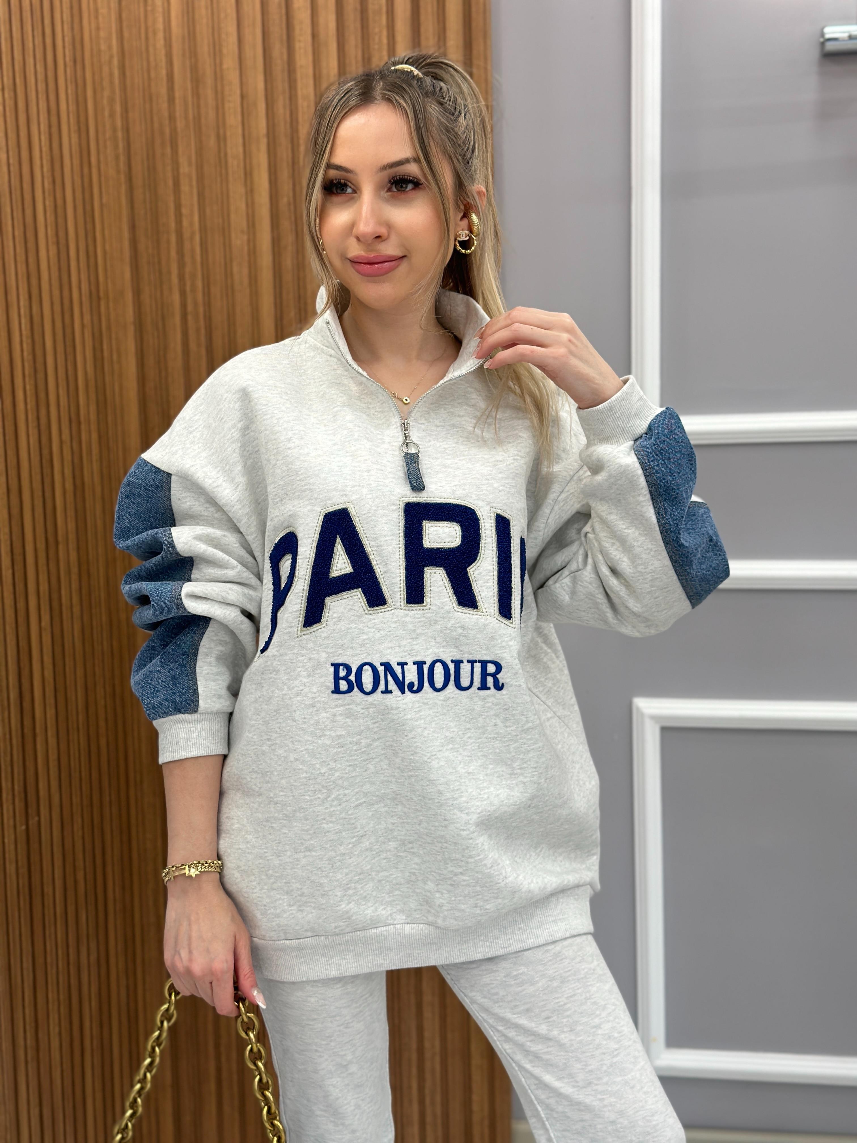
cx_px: 428
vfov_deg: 39.7
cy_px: 572
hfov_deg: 30.3
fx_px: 1584
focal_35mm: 48
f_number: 1.78
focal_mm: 6.86
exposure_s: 1/141
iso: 100
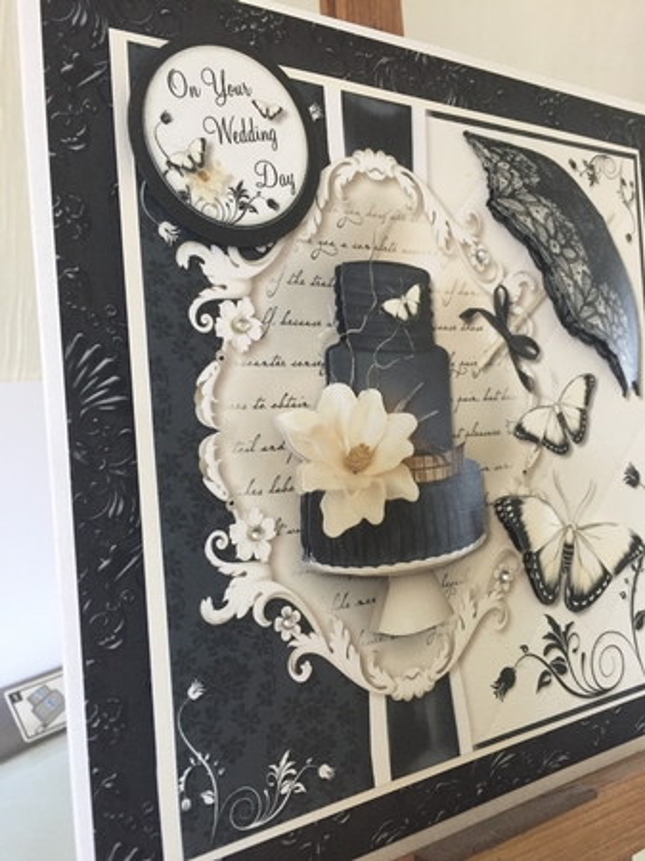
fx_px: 721
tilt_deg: -7.8
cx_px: 322
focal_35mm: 29
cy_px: 430
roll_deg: -3.1
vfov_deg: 61.7
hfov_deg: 48.2
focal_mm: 4.15
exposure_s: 1/33
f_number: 2.2
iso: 160
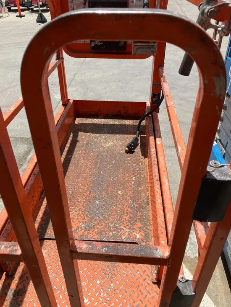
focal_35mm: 28
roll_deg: +1.1
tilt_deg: -37.9
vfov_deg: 63.4
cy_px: 154
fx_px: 249
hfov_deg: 49.8
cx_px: 116
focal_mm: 3.99
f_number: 1.8
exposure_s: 1/1946
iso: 32
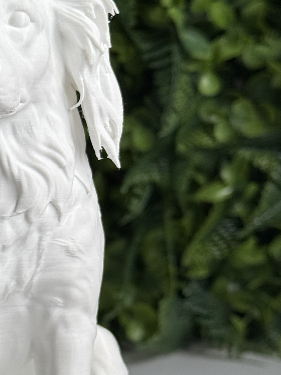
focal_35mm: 140
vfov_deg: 14.1
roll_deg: +1.1
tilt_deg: -1.3
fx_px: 1515
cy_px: 177
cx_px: -51
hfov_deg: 10.4
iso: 64
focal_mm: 6.76
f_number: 1.78
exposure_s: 1/577
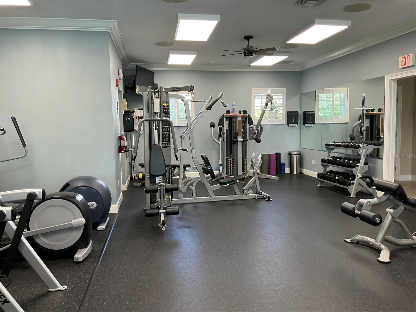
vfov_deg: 49.7
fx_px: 336
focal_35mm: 28
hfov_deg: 63.4
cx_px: 208
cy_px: 156
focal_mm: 3
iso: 64
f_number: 1.8
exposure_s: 1/62
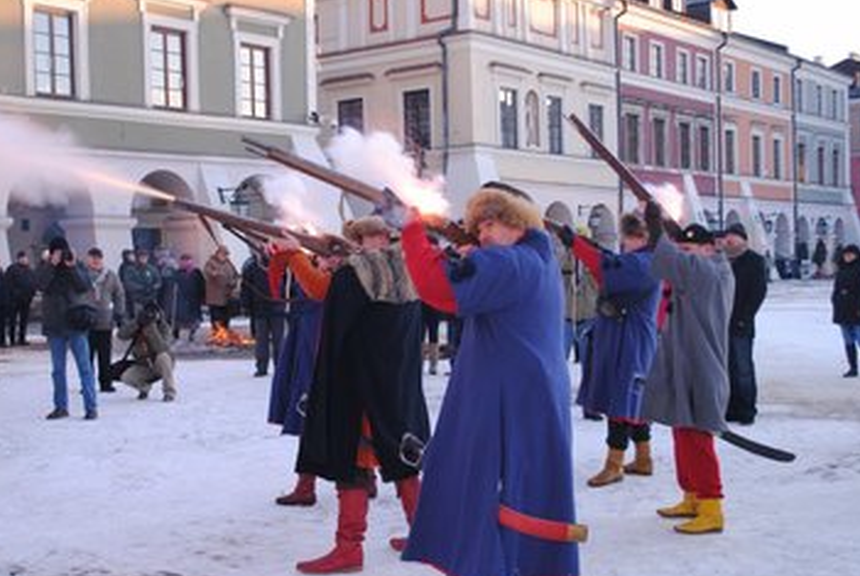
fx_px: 1186
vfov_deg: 27.3
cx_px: 402
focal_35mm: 50
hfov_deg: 39.9
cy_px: 314
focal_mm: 29
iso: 100
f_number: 4.5
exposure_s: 1/60
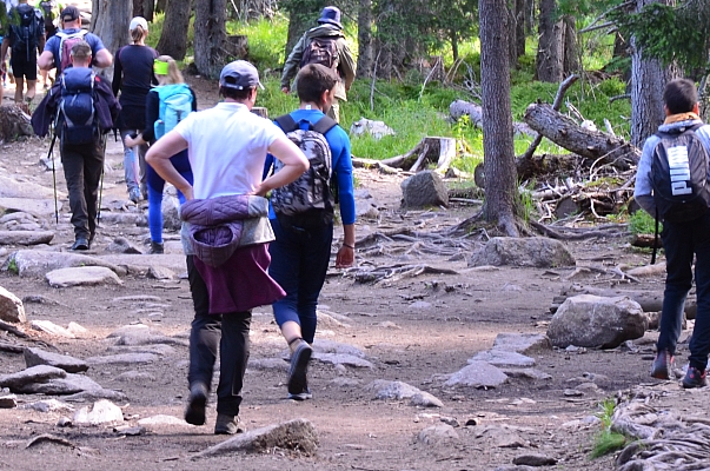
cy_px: 41
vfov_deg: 4.1
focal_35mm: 334
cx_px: 246
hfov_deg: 6.2
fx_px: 6578
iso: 500
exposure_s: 1/30
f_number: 9
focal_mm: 105
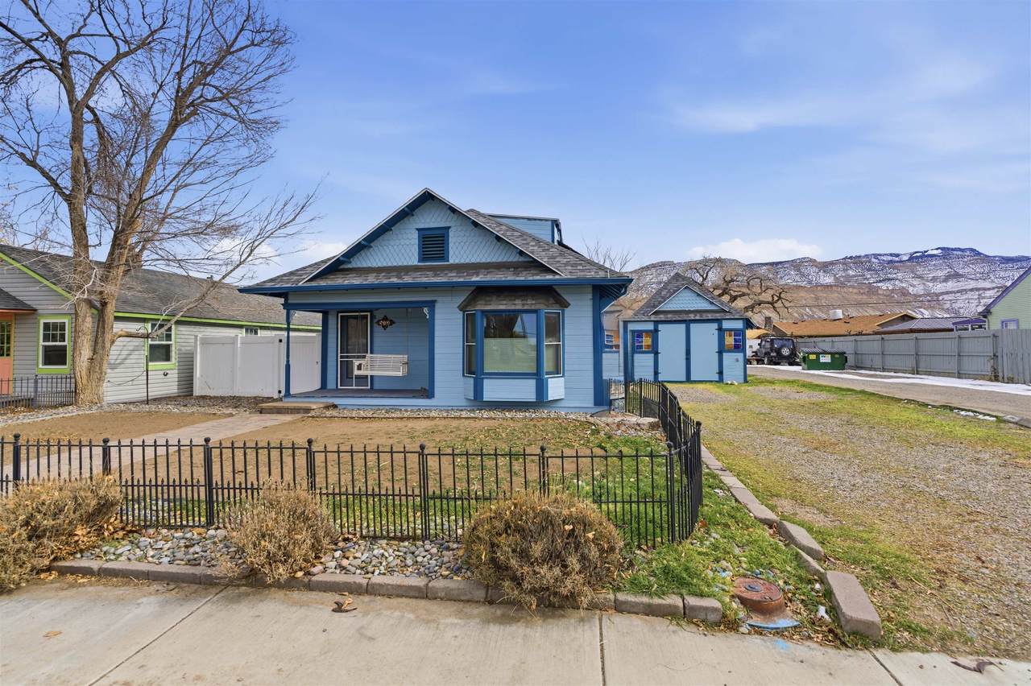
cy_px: 343
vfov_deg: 73.7
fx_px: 458
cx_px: 516
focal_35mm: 16
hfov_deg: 96.8
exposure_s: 1/1000
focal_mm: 16
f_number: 7.1
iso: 100
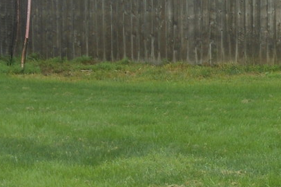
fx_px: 1436
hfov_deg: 11.1
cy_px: 222
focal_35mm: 184
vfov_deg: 7.4
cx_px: 255
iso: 80
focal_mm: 8.9
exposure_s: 1/100
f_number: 4
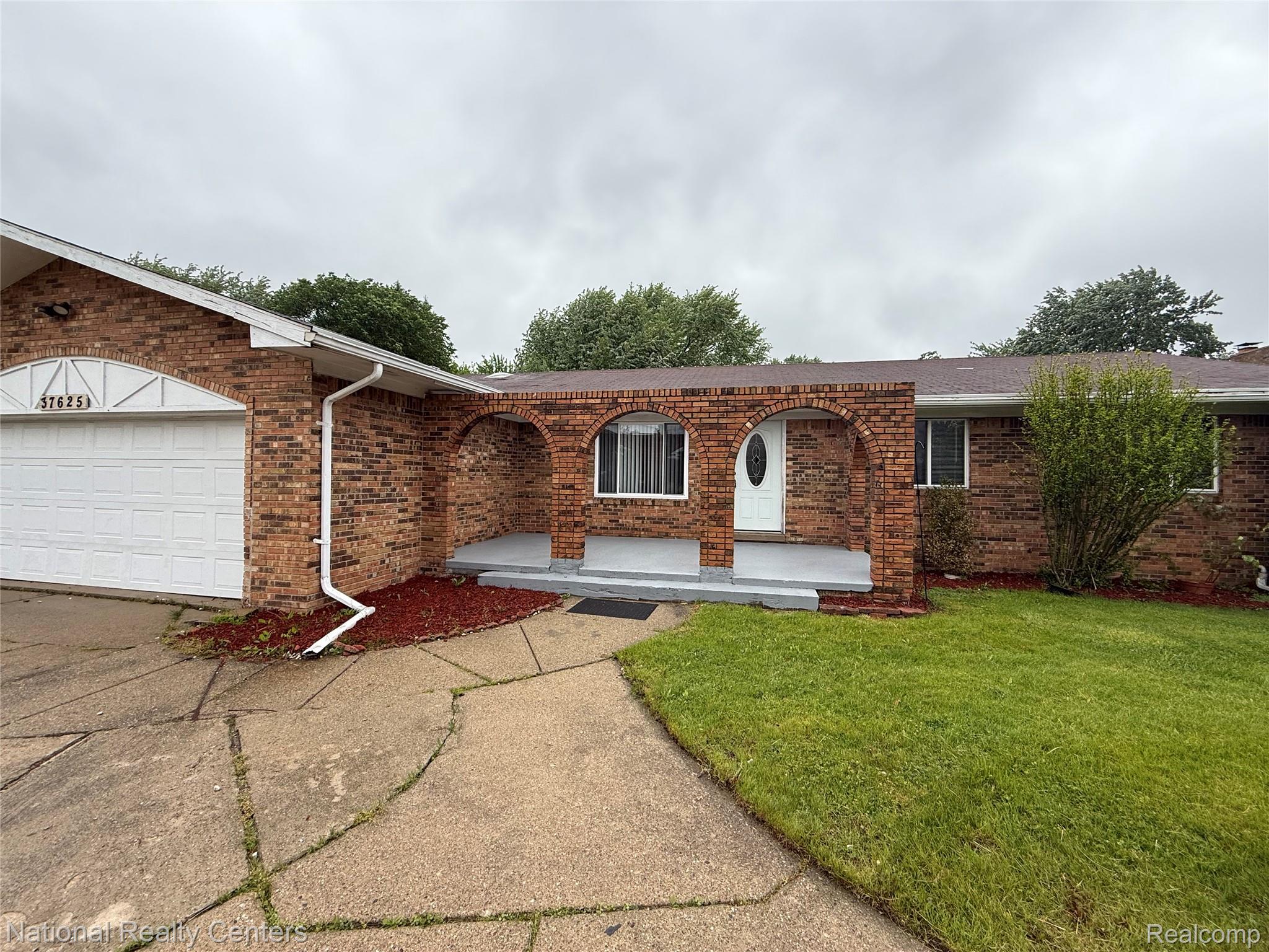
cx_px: 634
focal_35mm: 14
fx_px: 513
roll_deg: -1.0
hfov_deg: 102.1
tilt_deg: +1.5
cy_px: 476
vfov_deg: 85.7
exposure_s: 1/403
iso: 64
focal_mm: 2.22
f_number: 2.2
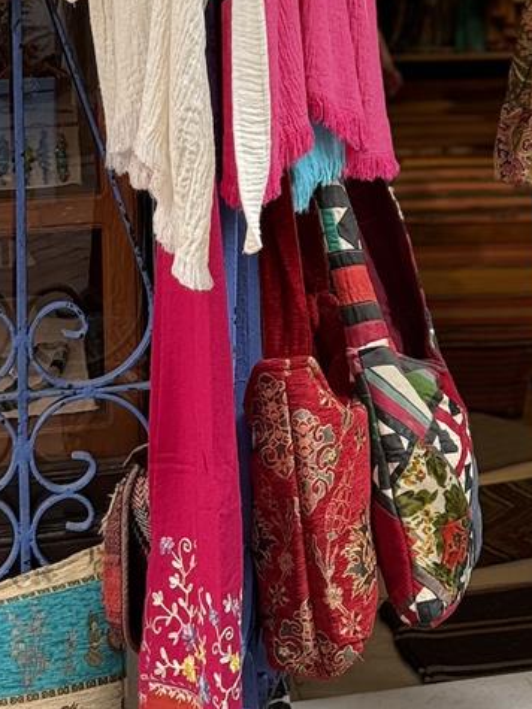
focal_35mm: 124
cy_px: -81
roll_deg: +1.0
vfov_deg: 15.5
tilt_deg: -3.1
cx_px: 658
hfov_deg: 11.7
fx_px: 2542
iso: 125
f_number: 1.78
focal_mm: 6.76
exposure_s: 1/242
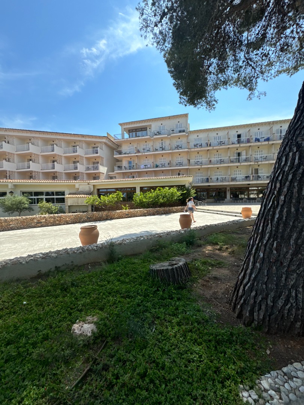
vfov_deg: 102.1
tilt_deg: -5.1
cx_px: 152
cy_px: 202
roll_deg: +1.8
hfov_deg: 85.7
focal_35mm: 14
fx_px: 164
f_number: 2.2
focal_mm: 2.22
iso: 50
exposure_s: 1/1236
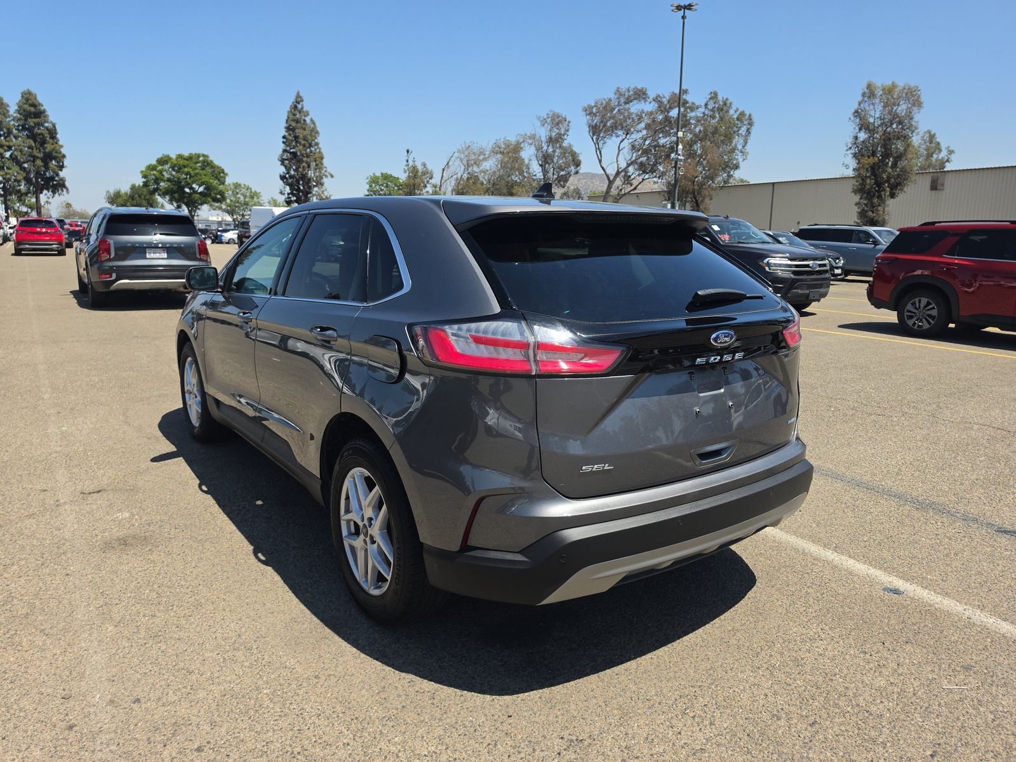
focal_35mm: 23
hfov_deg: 73.9
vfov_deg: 58.9
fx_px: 675
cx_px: 508
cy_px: 381
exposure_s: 1/4887
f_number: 1.4
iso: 64
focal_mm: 6.5
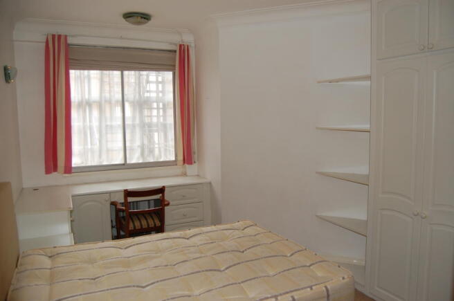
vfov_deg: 47.8
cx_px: 227
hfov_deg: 67.5
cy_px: 150
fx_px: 340
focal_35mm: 27
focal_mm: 18
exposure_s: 1/60
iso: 400
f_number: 3.5
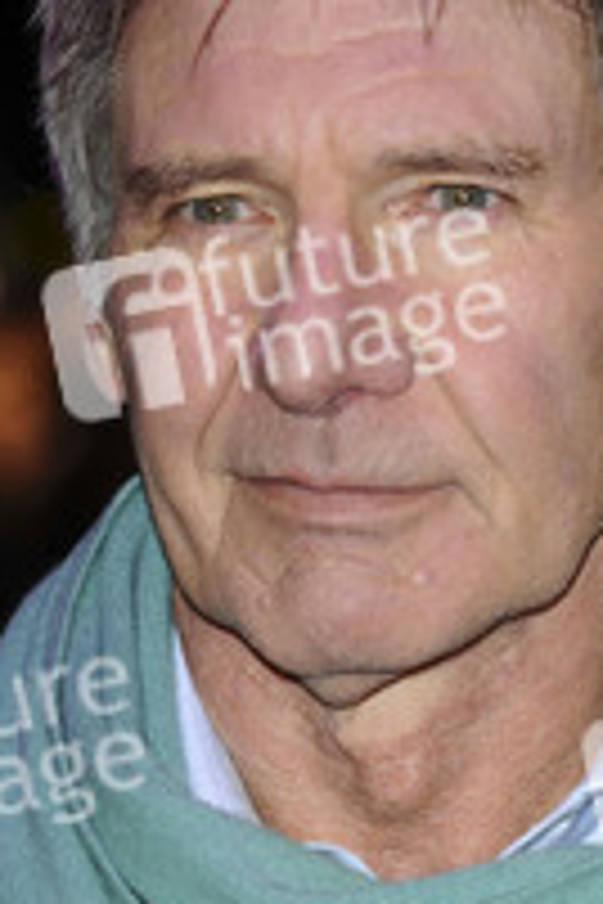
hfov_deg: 4.4
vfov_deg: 6.6
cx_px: 407
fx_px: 7889
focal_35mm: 314
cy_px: 540
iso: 400
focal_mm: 105
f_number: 5
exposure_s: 1/200
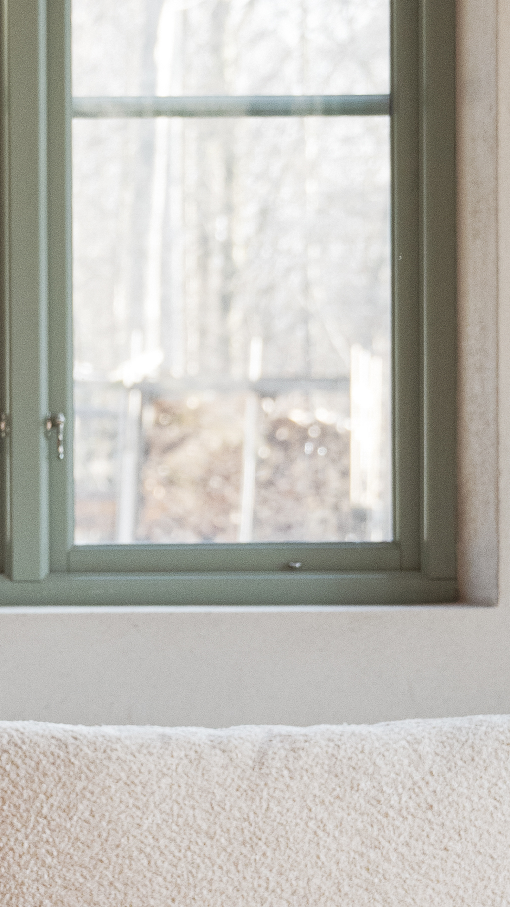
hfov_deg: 5.3
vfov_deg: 9.5
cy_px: 580
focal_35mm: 228
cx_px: 10
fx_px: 5483
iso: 320
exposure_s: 1/250
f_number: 4
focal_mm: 48
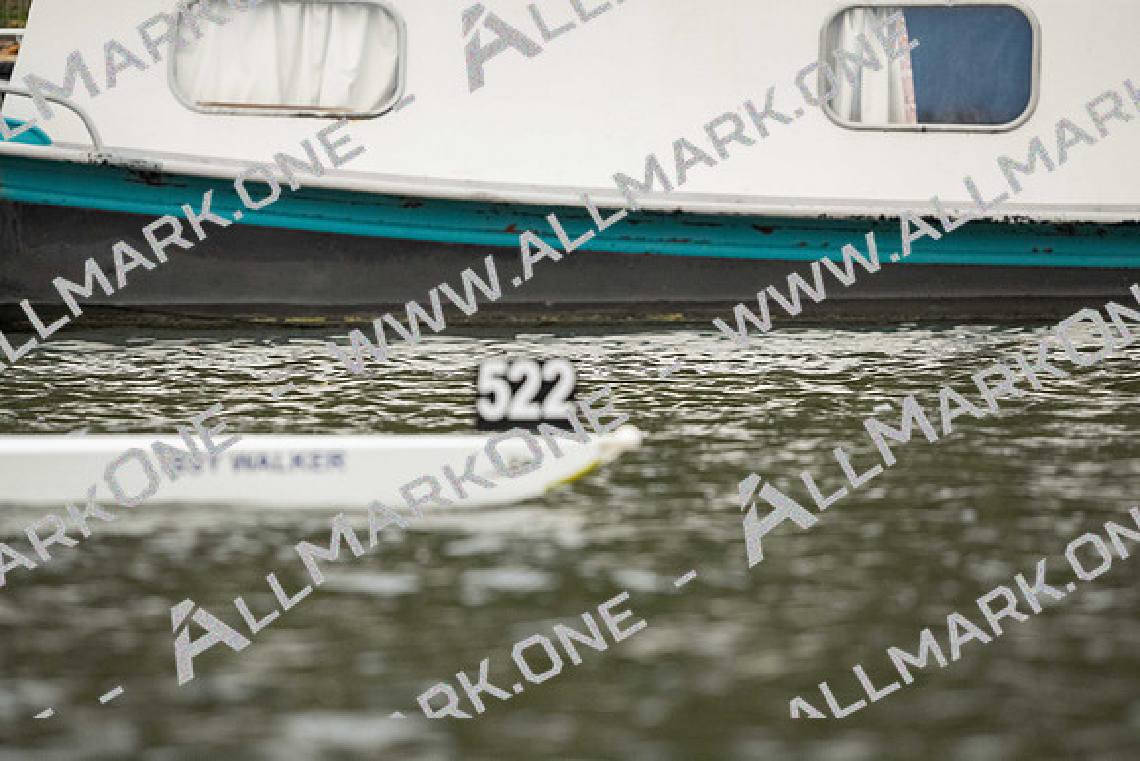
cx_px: 570
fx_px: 9964
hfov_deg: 6.5
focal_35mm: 315
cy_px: 380
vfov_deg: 4.4
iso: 2000
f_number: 5
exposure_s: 1/2000
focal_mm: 314.6
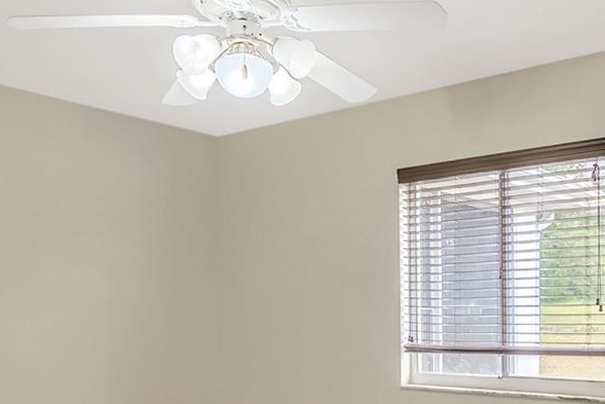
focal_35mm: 38
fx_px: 639
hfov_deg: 49.2
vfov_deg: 33.8
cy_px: 337
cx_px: 431
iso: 3200
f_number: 3.5
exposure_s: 1/8000
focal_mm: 14
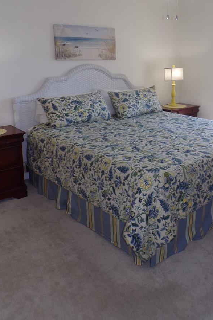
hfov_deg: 38.7
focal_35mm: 34
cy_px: 113
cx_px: 131
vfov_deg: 54.9
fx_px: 302
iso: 80
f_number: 4.3
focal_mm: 4.3
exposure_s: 1/38
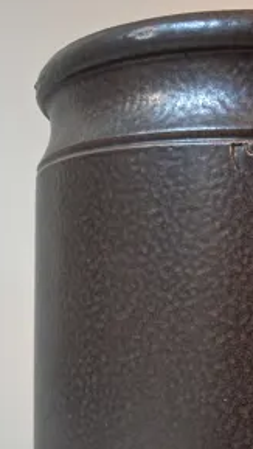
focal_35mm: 61
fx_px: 726
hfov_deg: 19.3
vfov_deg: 33.8
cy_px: 326
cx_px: 248
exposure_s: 1/33
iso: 500
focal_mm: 4
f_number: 1.8
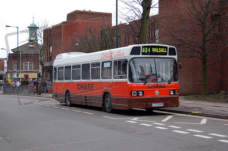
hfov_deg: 33.4
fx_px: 379
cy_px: 76
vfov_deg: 22.6
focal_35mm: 60
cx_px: 114
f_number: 5
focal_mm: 40
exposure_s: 1/500
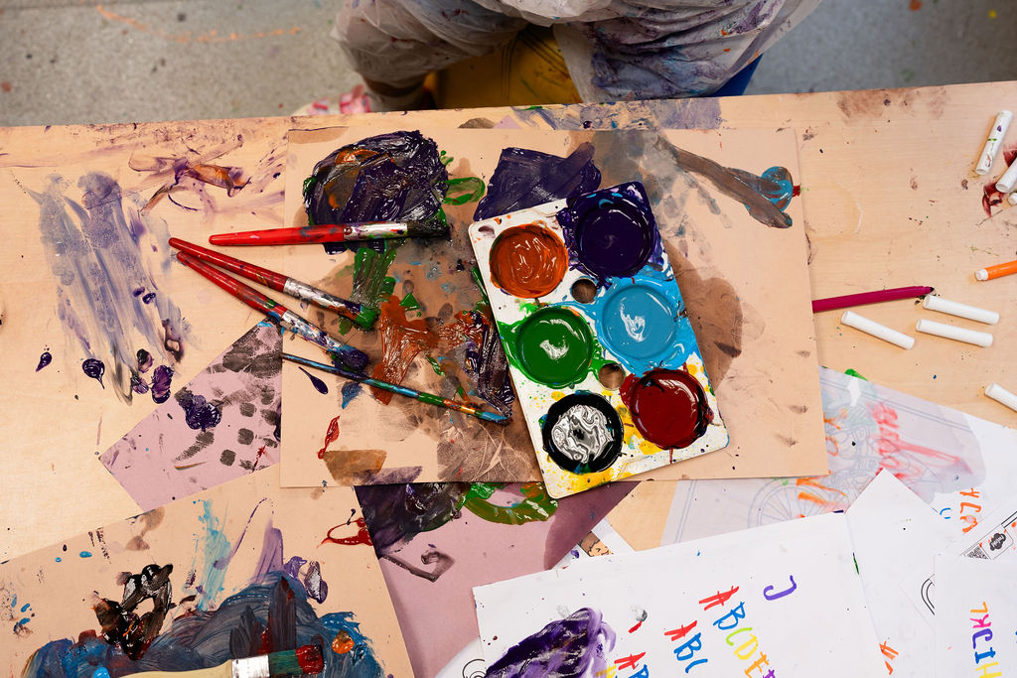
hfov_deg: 54.4
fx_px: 989
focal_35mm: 35
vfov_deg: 37.9
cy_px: 339
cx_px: 508
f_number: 4.5
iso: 500
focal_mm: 35
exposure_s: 1/160
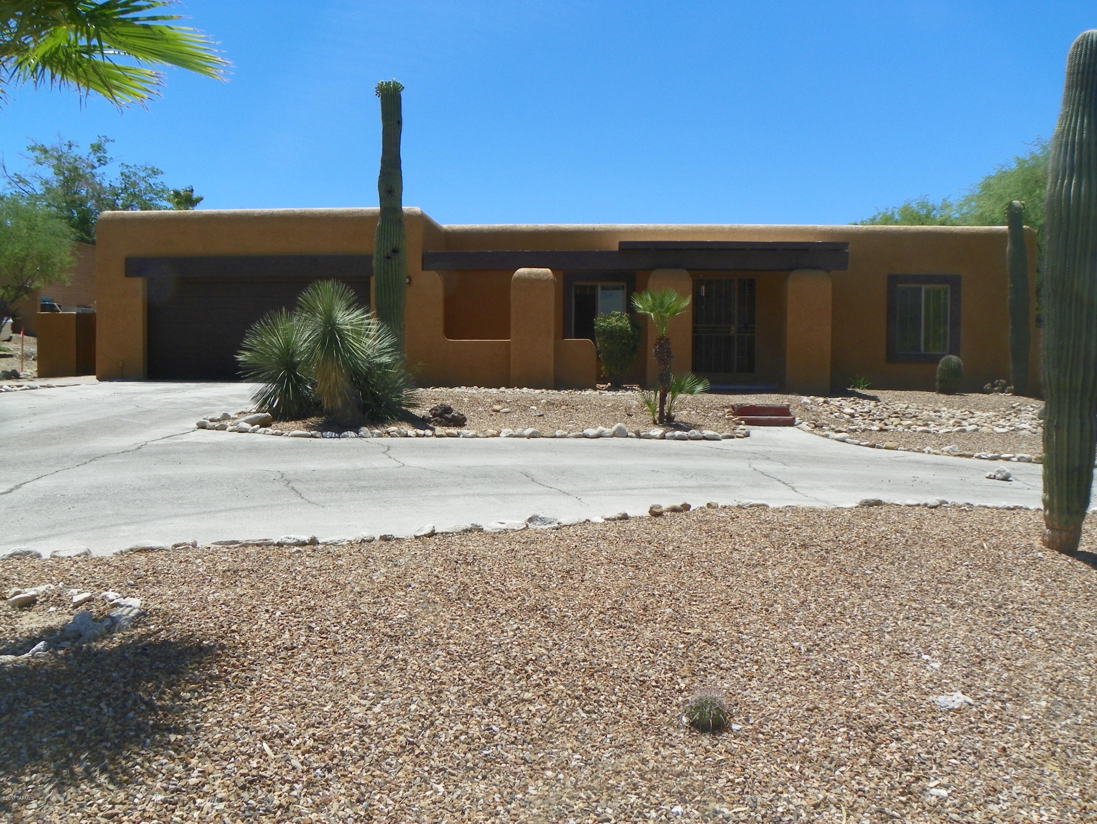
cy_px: 412
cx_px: 548
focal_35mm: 29
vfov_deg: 48.3
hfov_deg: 61.6
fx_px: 920
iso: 64
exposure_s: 1/320
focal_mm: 5.2
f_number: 5.6
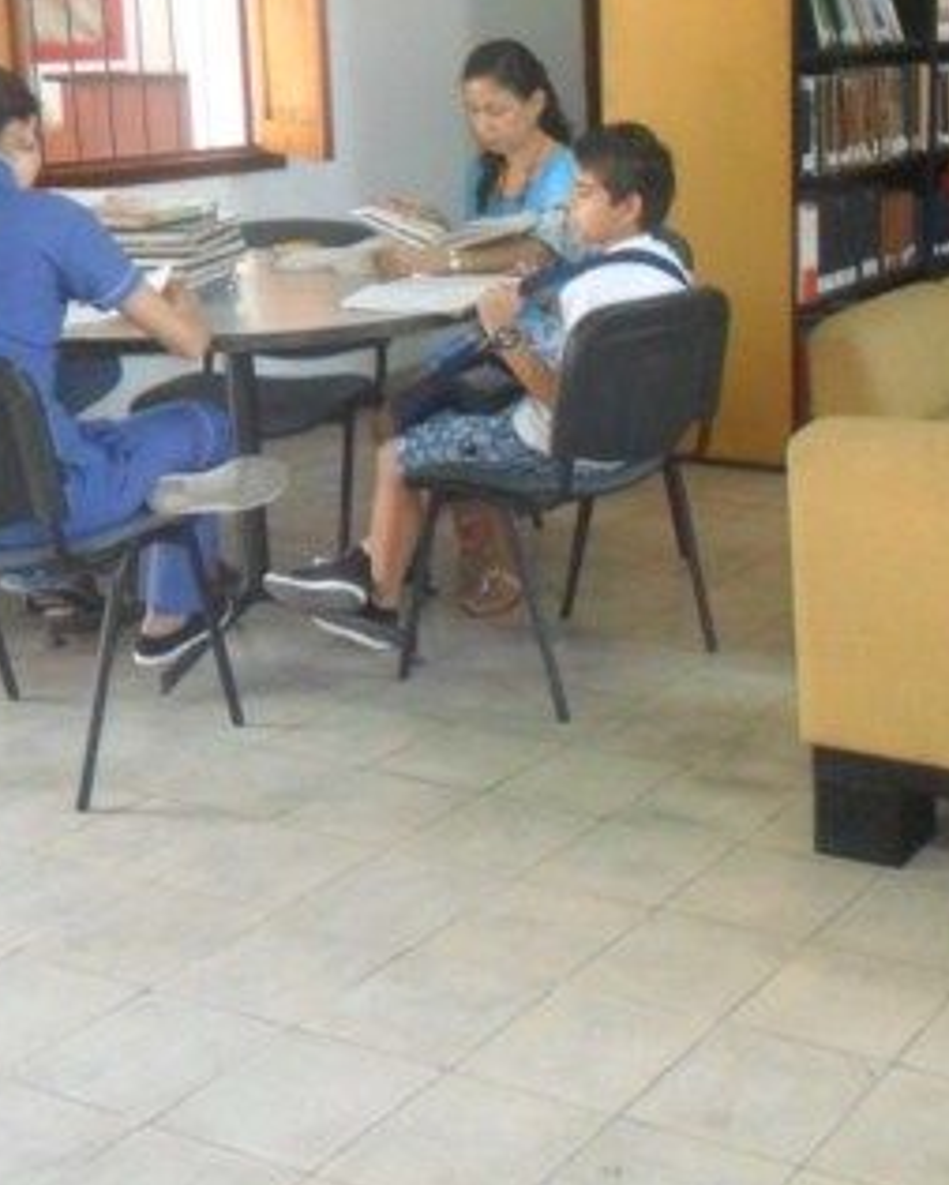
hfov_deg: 26.8
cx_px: 915
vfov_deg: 34.3
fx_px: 1895
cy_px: 368
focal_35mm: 54
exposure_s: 1/45
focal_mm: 4.9
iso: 320
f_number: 3.5
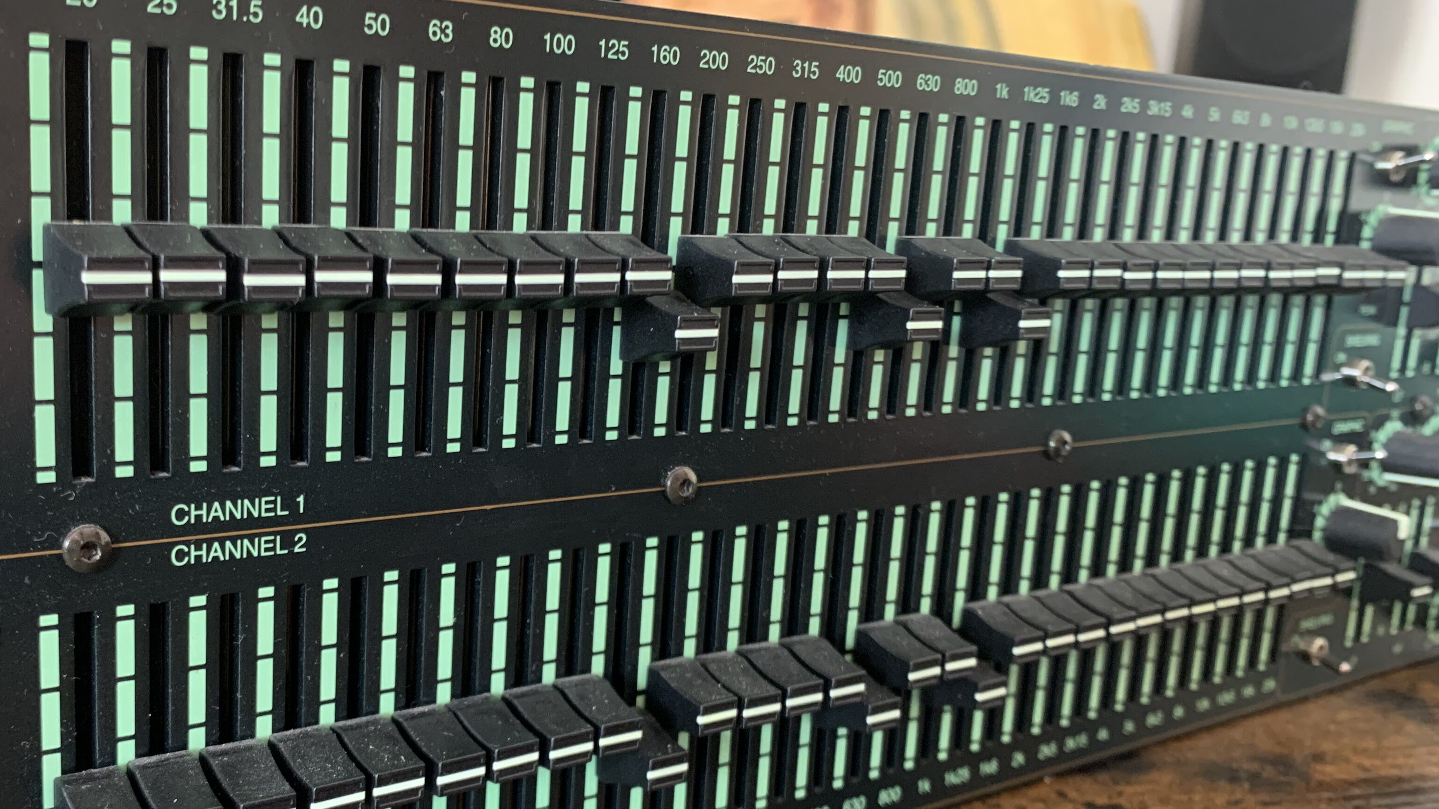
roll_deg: -2.6
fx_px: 1412
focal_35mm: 37
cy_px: 506
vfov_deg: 31.8
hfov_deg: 53.3
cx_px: 516
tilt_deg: -11.0
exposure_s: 1/56
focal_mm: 4.25
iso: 400
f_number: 1.8
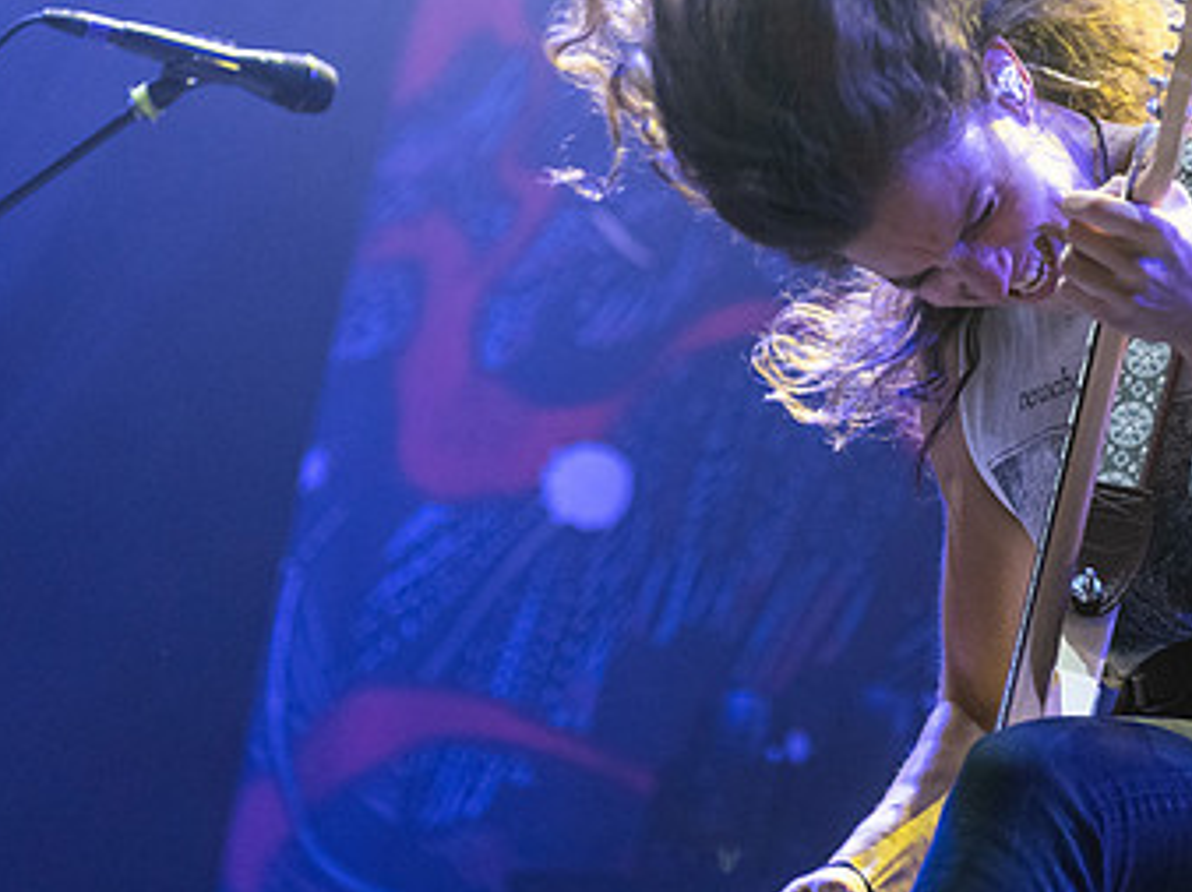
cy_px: 264
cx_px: 811
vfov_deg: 13.5
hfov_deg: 18.0
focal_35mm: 109
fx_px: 3751
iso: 3200
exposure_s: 1/500
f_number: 3.2
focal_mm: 62
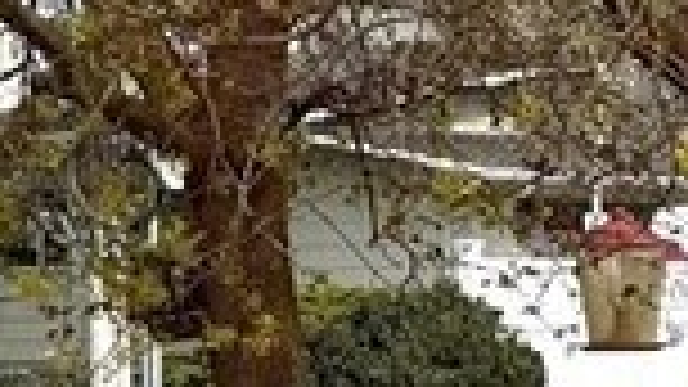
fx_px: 4487
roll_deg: -0.6
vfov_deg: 4.8
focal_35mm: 246
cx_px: 908
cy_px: 837
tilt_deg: -5.9
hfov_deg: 8.6
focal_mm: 6.76
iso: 80
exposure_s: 1/3021
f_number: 1.78
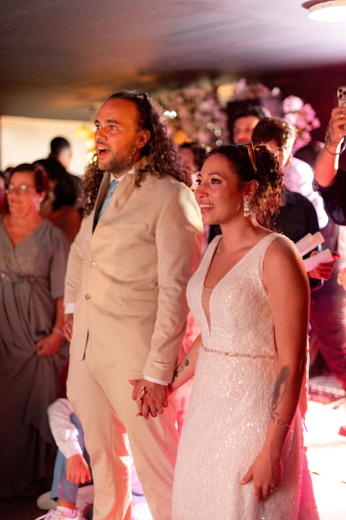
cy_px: 260
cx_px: 173
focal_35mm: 50
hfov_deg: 27.0
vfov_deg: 39.6
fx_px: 722
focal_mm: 50
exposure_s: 1/200
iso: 8000
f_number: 1.6
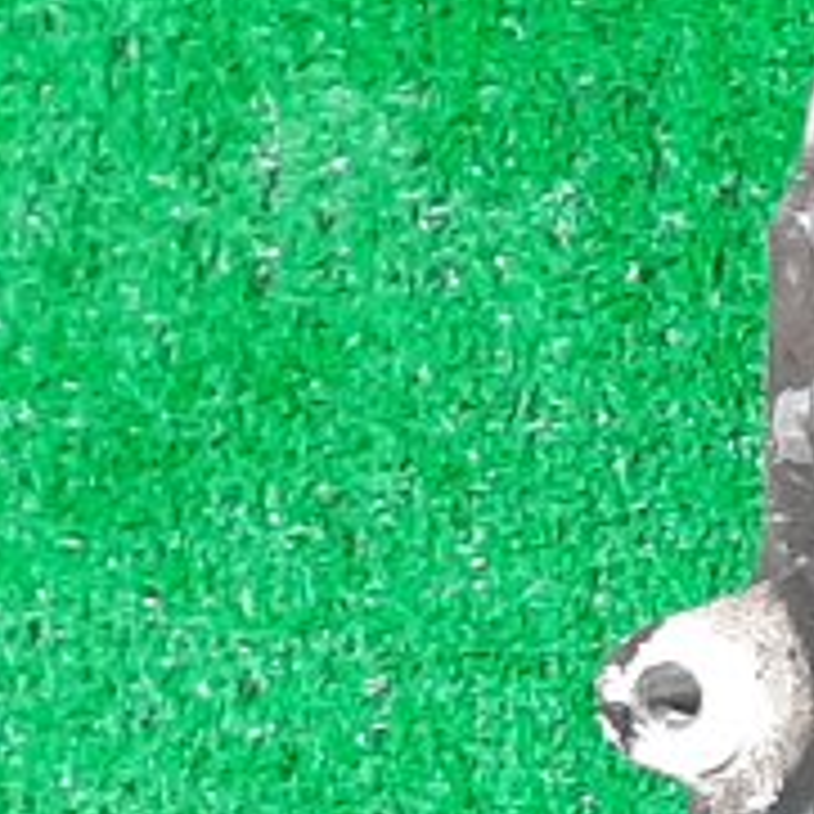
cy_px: 1021
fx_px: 4869
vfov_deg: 9.4
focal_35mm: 183
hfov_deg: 7.7
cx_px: 2802
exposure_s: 1/50
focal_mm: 3.93
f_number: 1.7
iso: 172
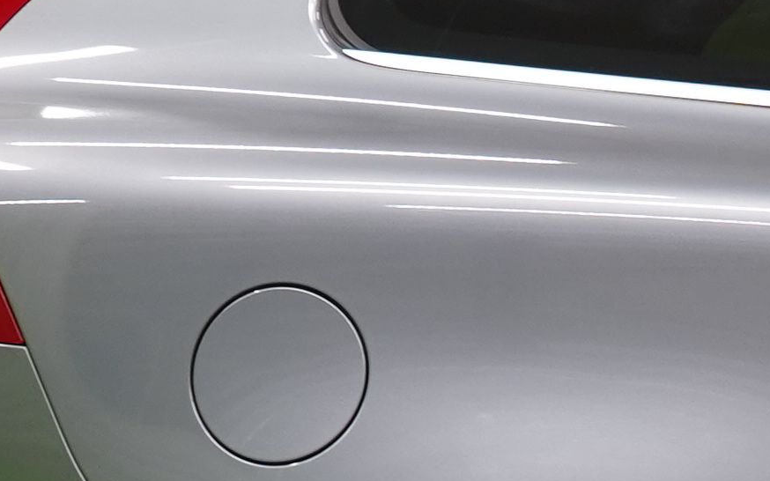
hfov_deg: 6.0
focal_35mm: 329
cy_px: 570
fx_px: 6903
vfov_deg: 4.0
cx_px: 2106
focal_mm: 47
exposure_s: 1/25
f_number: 5
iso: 400
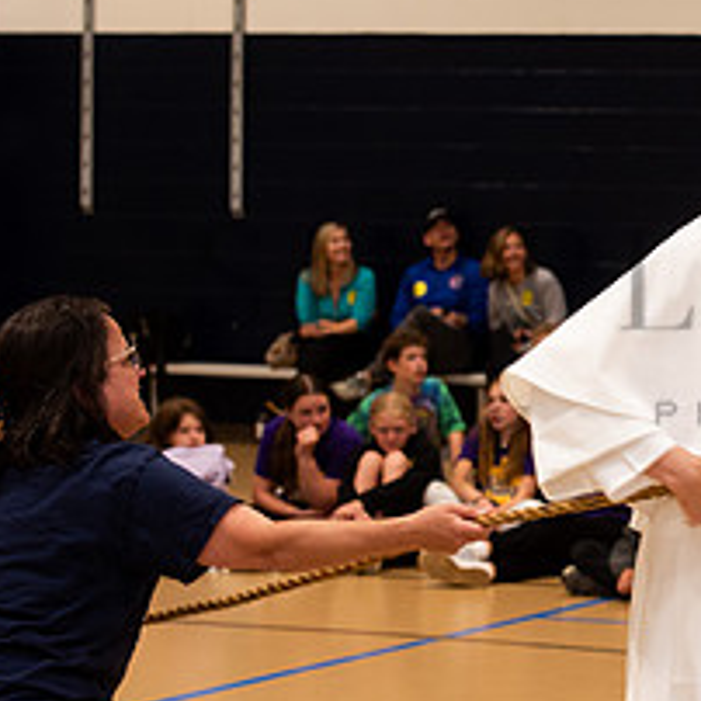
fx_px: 3918
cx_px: 878
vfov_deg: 10.2
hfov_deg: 10.0
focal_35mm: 171
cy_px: 366
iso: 800
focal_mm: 70
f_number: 4.5
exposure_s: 1/100
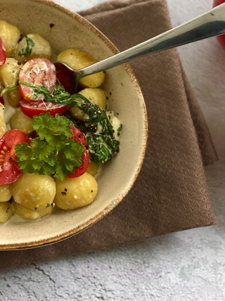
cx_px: 60
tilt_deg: -73.3
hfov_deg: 14.6
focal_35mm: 101
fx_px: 876
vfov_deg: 19.2
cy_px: 39
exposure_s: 1/122
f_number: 2
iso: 64
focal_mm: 6
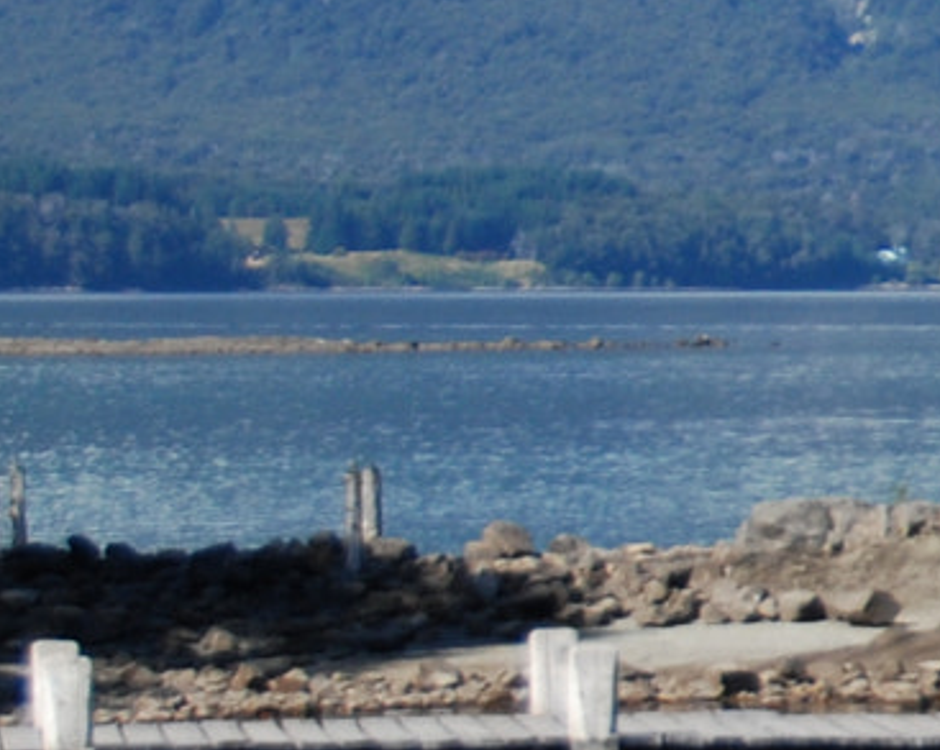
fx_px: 8312
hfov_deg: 6.3
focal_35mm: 299
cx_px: 1959
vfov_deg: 5.2
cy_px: 255
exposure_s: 1/1250
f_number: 4.5
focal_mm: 38
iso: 200
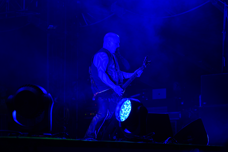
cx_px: 114
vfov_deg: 13.0
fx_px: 665
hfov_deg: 19.5
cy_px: 76
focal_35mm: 105
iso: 125
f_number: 4
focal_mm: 105
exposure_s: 1/125
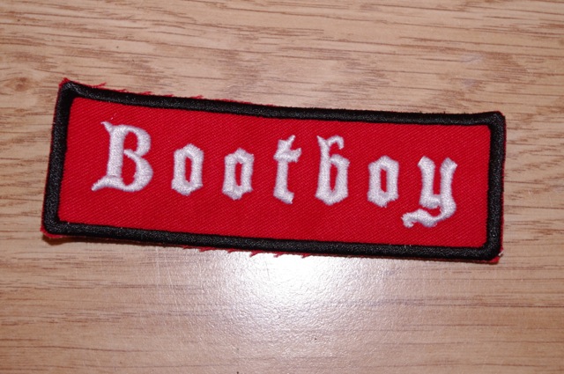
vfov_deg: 18.9
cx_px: 282
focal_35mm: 72
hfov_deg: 28.1
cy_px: 187
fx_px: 1127
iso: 1600
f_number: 8
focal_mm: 47.5
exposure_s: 1/30
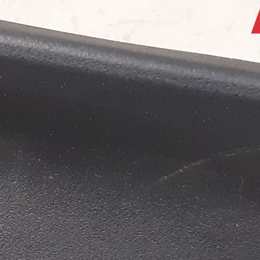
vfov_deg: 23.5
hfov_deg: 24.6
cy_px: 265
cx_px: 92
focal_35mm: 70
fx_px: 595
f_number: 1.7
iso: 250
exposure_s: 1/33
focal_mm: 3.93
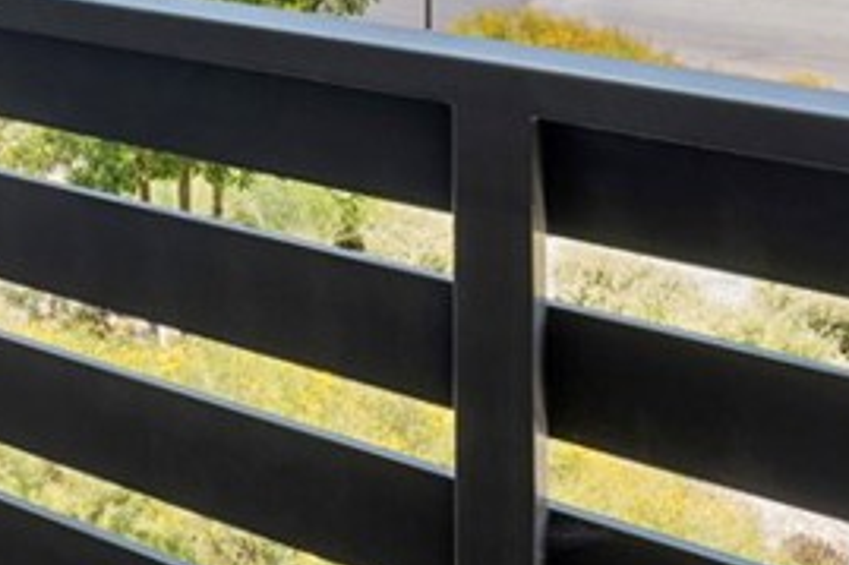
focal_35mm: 61
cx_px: -224
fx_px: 1438
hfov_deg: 27.9
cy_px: -361
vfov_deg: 18.7
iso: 125
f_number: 9
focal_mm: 16
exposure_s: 1/30
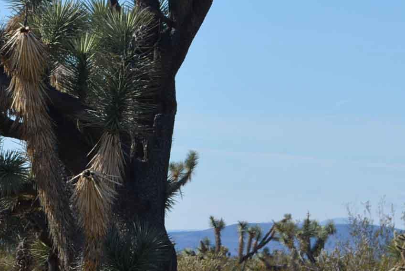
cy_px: -35
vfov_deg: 5.8
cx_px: -68
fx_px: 2678
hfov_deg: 8.6
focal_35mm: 238
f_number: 9
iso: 100
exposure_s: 1/320
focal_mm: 45
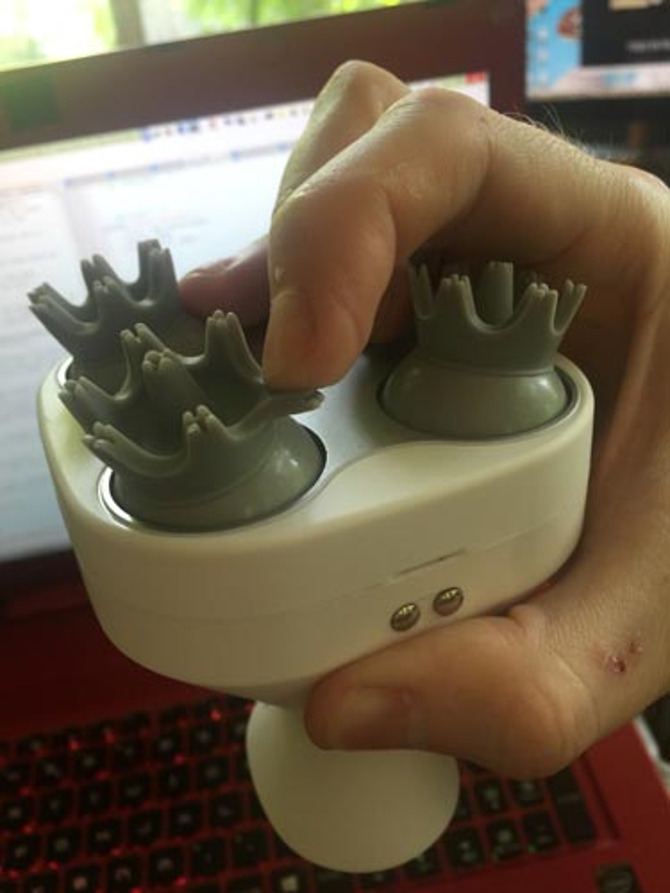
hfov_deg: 48.2
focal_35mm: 29
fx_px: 748
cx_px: 335
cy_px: 446
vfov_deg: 61.7
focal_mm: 4.15
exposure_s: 1/15
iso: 32
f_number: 2.2
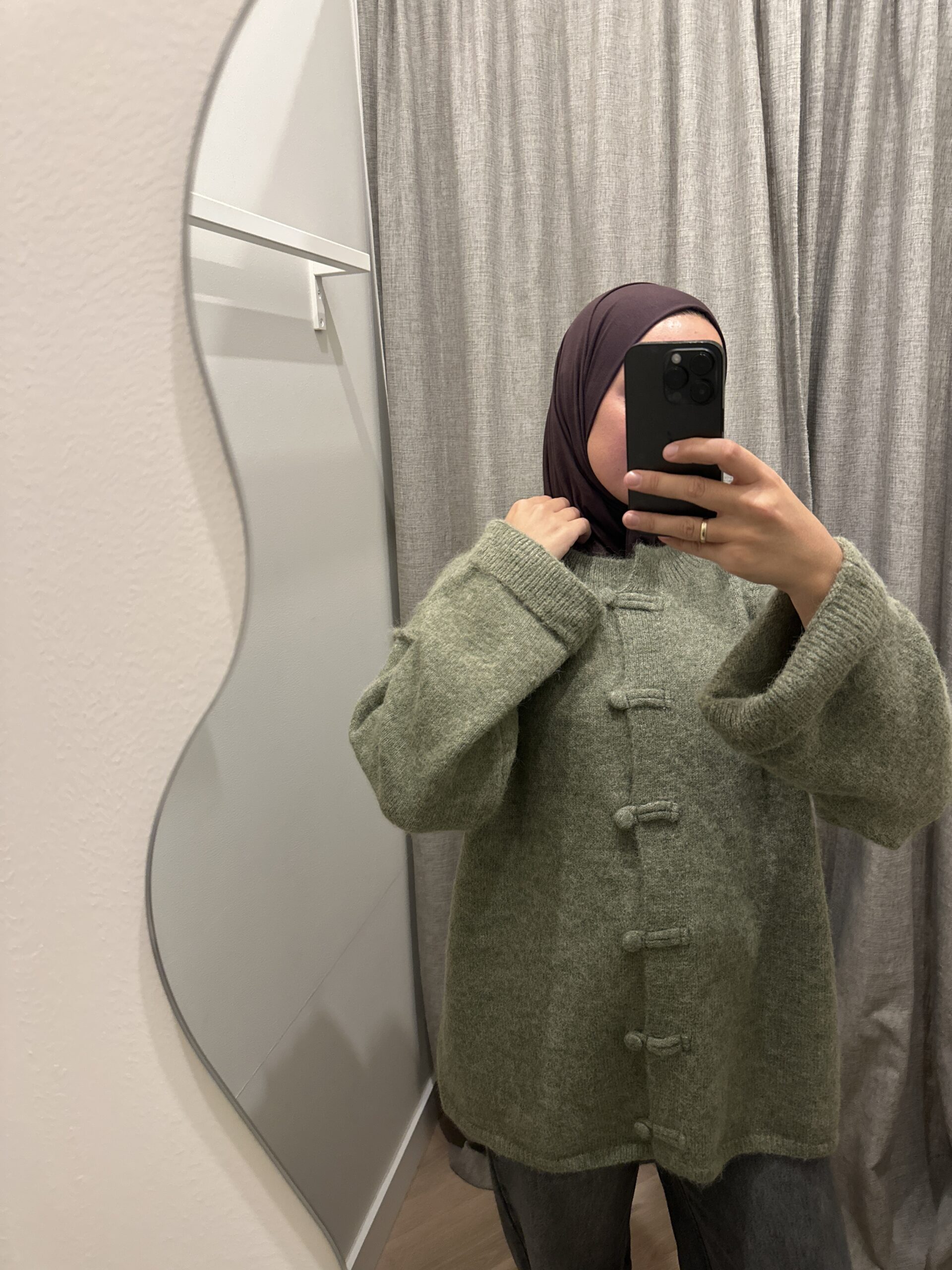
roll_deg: +2.0
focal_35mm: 24
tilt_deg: -14.8
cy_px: 635
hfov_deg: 56.8
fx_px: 880
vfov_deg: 71.6
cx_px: 476
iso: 1000
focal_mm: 6.86
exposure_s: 1/59
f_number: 1.78
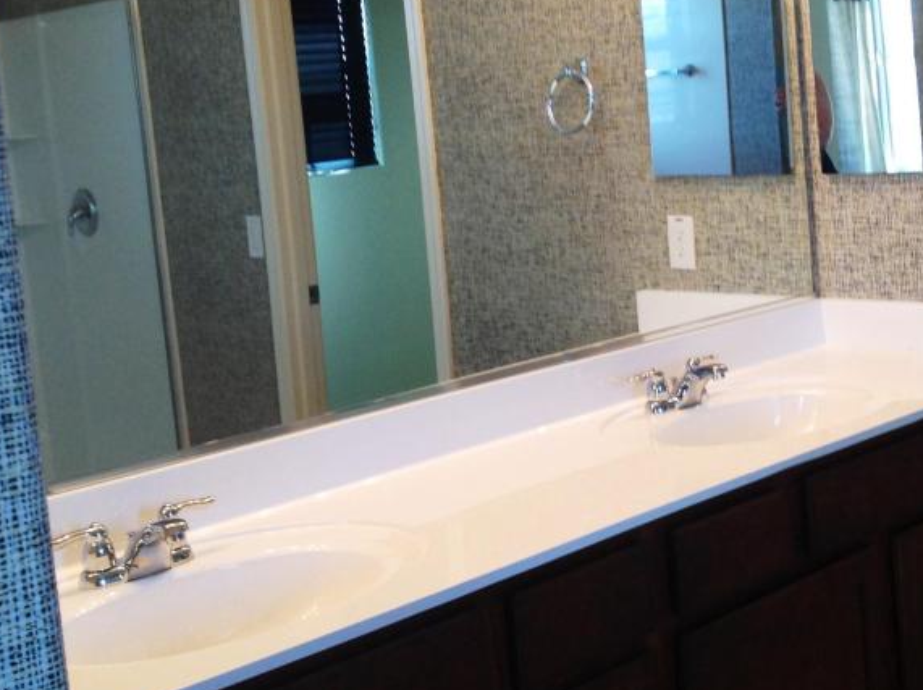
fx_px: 1678
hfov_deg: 30.0
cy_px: 221
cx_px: 739
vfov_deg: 23.1
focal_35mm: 63
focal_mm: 4.28
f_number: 2.4
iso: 64
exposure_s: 1/30
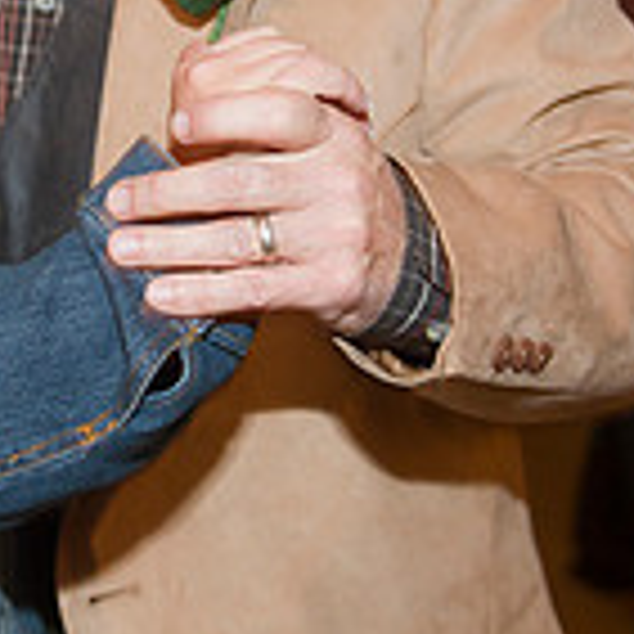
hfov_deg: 15.9
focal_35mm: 108
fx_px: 2238
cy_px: 180
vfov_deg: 16.1
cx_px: 63
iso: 1250
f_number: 2.8
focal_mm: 31
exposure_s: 1/60
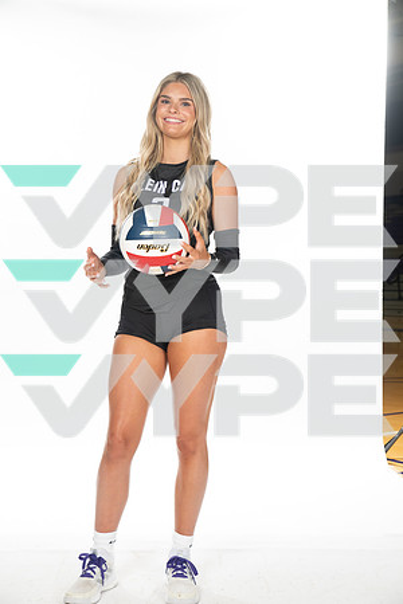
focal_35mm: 55
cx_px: 202
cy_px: 302
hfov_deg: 24.6
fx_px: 923
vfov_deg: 36.2
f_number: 7.1
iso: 800
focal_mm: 55
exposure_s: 1/320
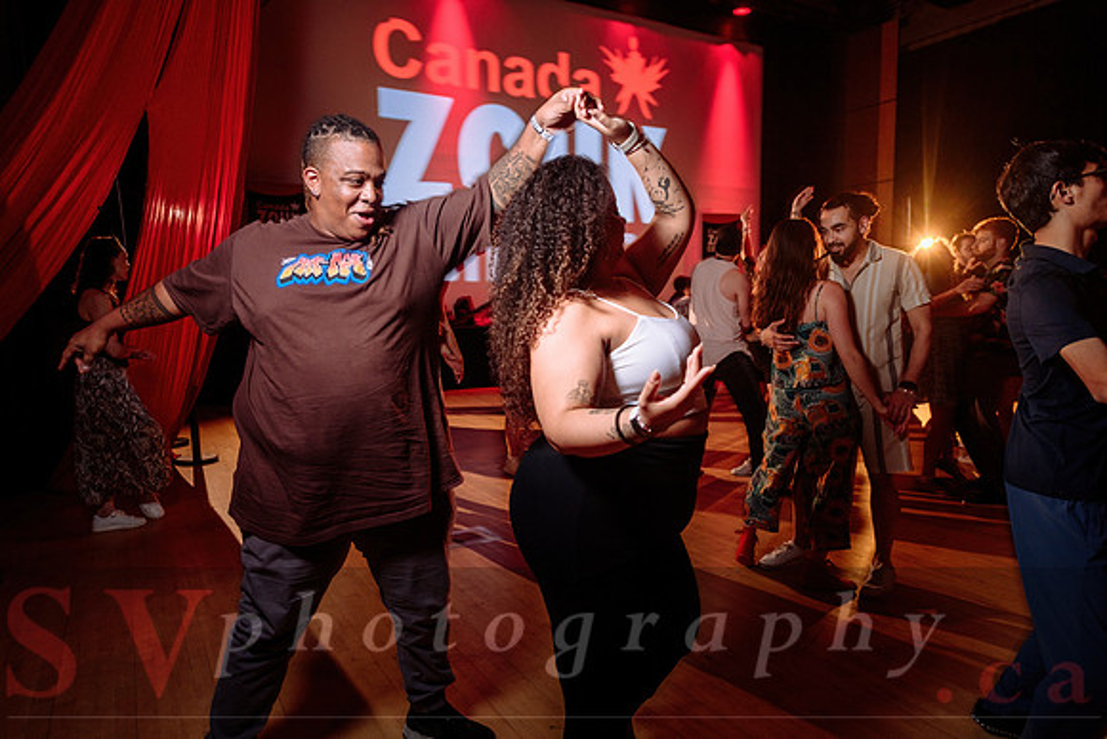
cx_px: 554
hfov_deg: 73.7
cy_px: 370
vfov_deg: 53.2
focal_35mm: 24
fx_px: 738
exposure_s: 1/40
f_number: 2.8
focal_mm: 24
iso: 1250
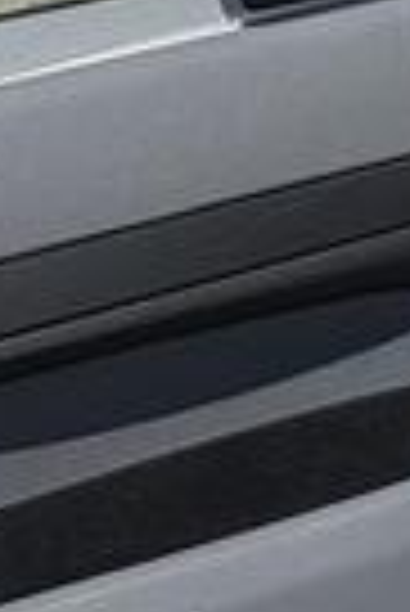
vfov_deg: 20.5
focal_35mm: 96
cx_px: -104
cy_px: 0
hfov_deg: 13.8
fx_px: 1636
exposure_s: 1/1567
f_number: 2.2
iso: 50
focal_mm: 2.22
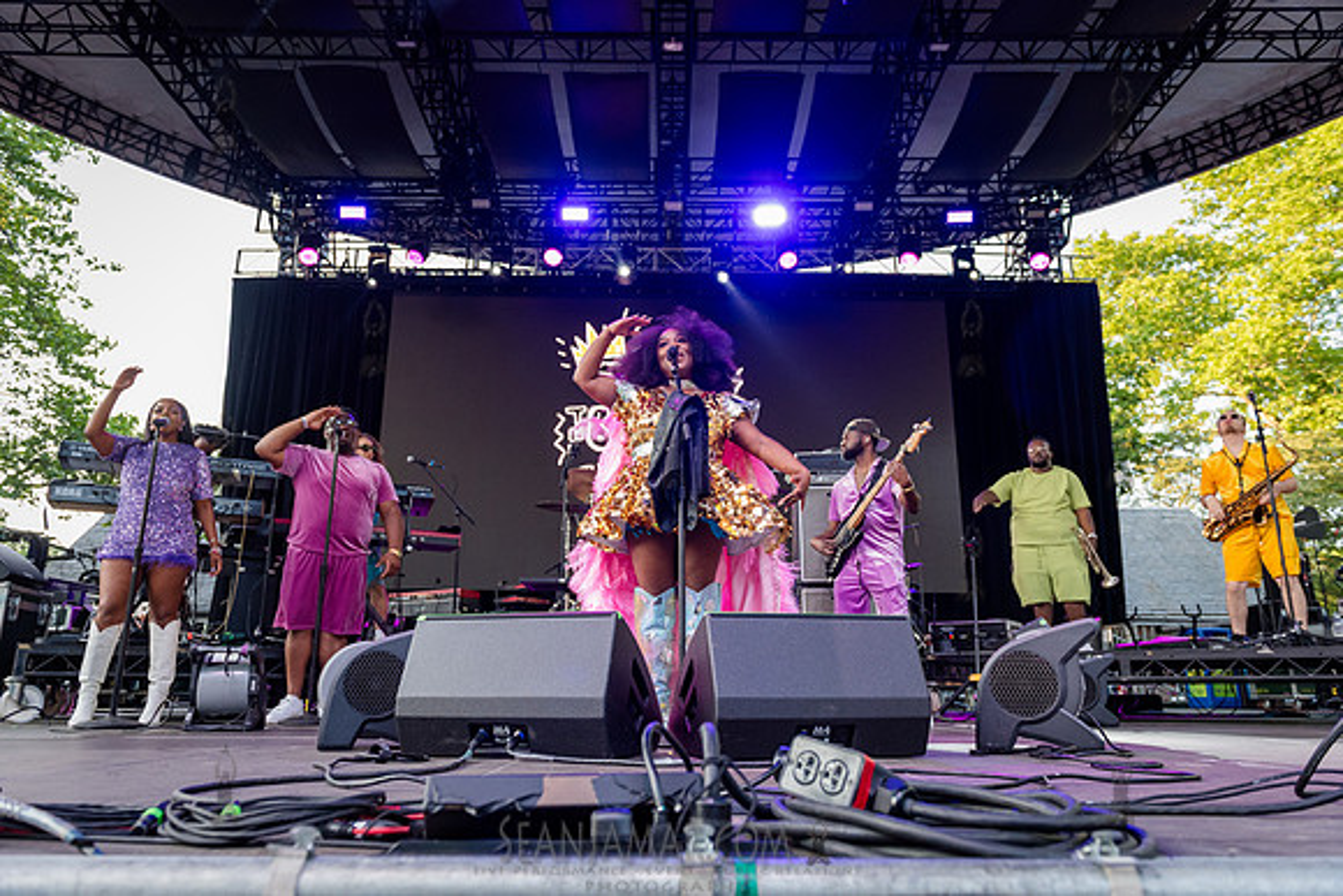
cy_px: 448
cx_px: 672
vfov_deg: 52.8
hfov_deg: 73.2
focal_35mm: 24
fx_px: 903
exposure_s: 1/400
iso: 1600
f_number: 3.5
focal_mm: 24
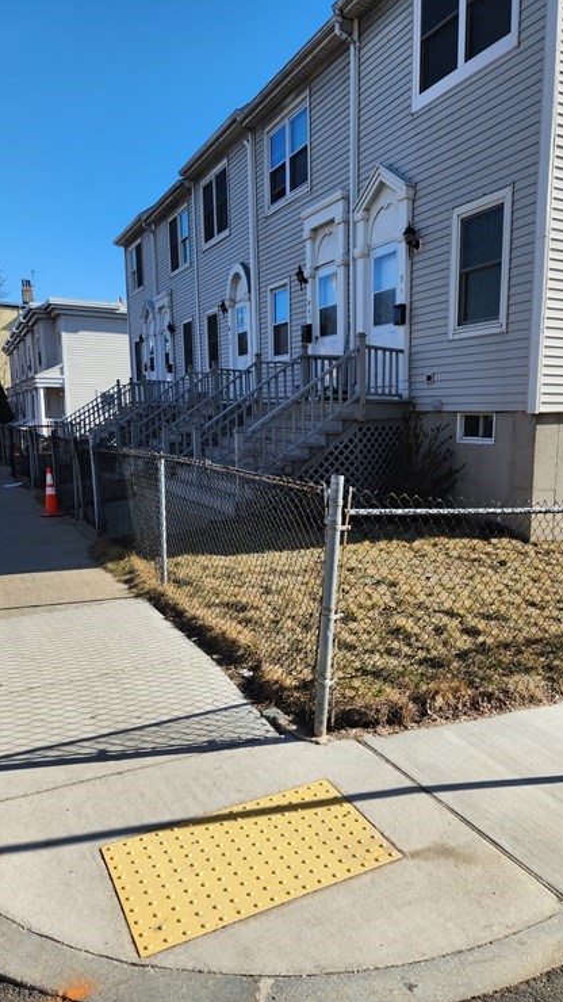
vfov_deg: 71.9
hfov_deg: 43.9
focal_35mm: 26
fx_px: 690
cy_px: 508
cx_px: 365
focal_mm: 5.4
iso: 20
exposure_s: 1/1286
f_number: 1.8
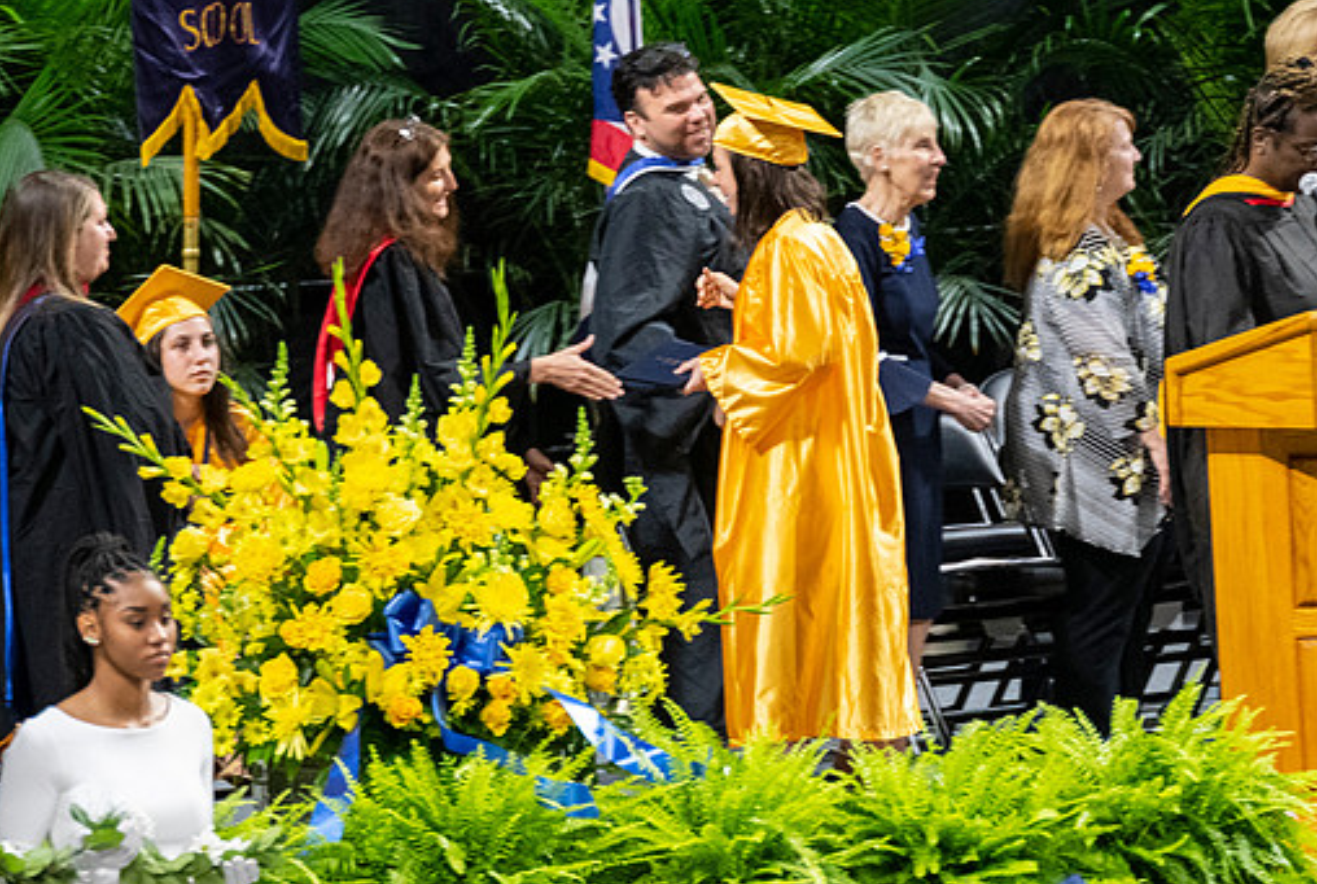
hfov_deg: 4.5
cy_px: 468
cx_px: 810
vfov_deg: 3.0
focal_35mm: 461
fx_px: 16899
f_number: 4
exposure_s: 1/200
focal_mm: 200
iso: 2000
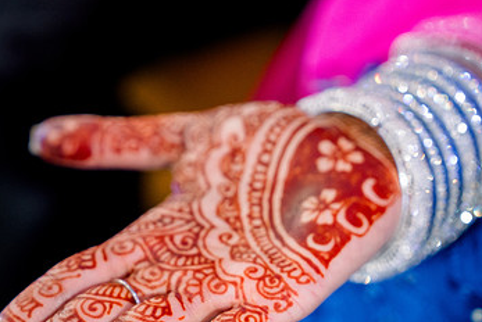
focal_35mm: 117
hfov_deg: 17.5
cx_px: 179
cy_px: 262
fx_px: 1568
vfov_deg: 11.7
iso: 1250
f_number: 2.8
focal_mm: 70
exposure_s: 1/125
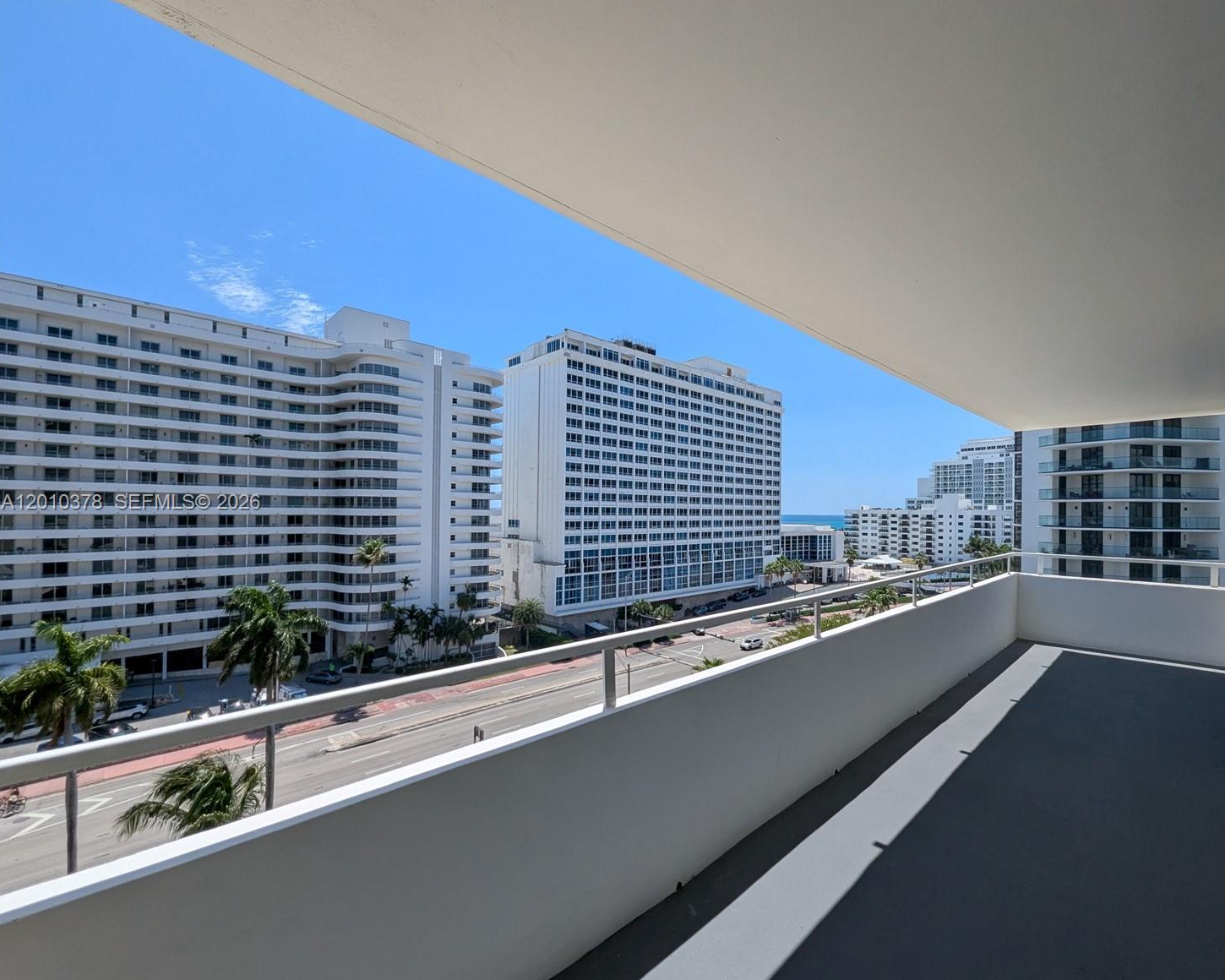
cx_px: 673
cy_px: 504
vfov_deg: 88.0
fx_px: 508
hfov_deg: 100.4
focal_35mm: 14
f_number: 2.2
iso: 48
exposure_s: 1/1942
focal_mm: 1.95
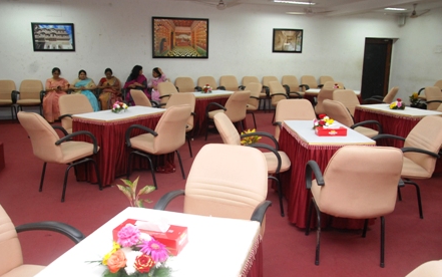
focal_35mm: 28
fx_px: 337
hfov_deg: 66.4
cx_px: 219
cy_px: 137
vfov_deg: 44.6
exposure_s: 1/60
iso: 800
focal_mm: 18
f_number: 4.5
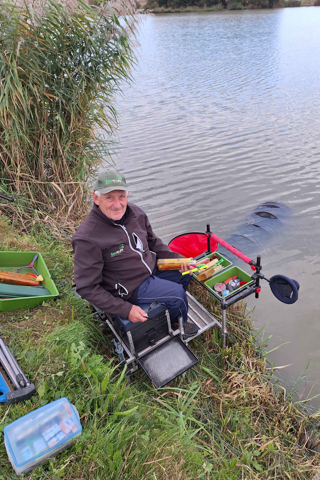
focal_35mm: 24
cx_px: 174
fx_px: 320
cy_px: 240
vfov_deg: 73.7
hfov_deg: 53.1
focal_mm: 5.54
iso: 40
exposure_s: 1/188
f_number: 1.8
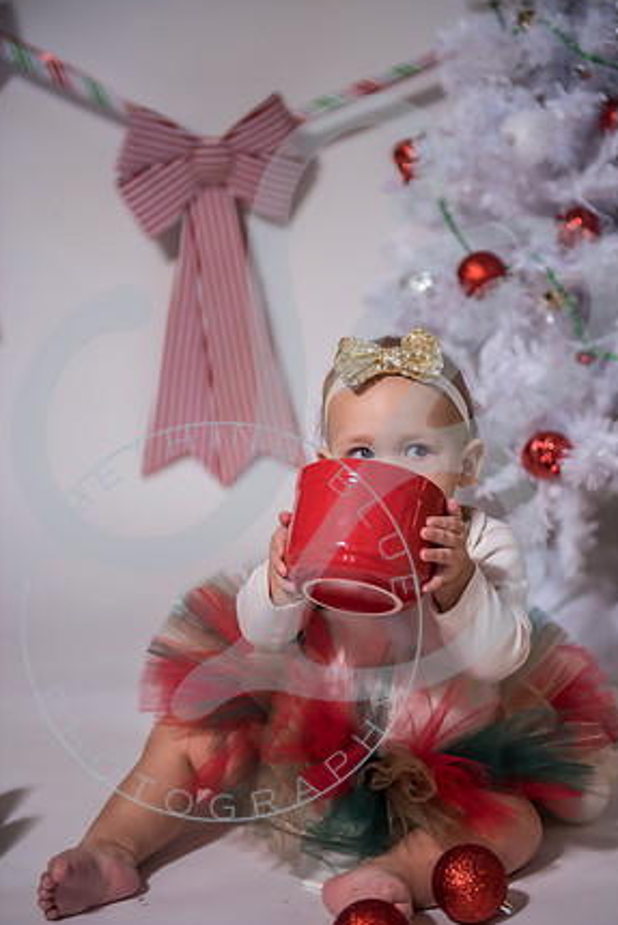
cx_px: 319
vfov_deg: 29.2
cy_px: 458
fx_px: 1775
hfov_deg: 19.7
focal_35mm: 69
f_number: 2.8
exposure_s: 1/125
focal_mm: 66
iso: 100
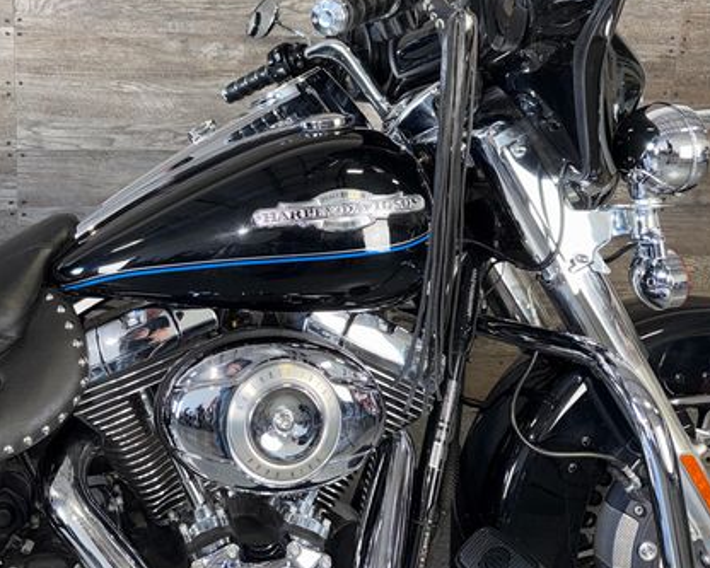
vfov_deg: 40.5
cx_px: 215
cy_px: 172
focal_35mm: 36
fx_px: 757
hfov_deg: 49.1
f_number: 1.78
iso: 80
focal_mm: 6.76
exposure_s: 1/30
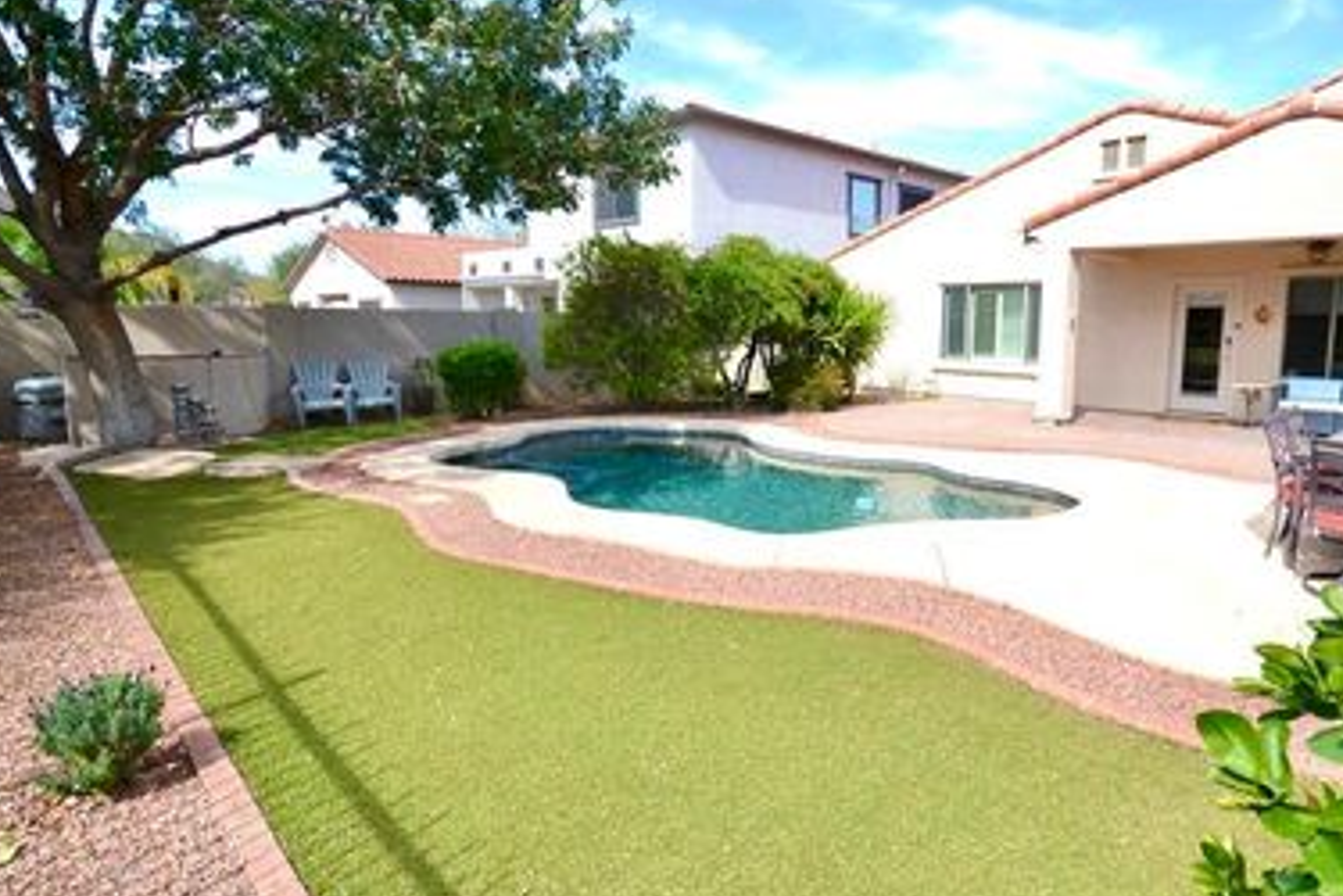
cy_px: 428
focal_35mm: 20
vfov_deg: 61.9
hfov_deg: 83.3
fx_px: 746
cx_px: 781
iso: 100
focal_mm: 10
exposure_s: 1/200
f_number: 6.3
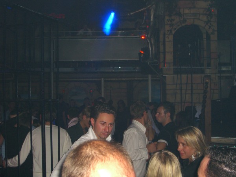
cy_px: 88
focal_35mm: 57
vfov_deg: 25.7
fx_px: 389
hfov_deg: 33.8
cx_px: 118
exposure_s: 1/60
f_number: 3.6
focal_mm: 11.8
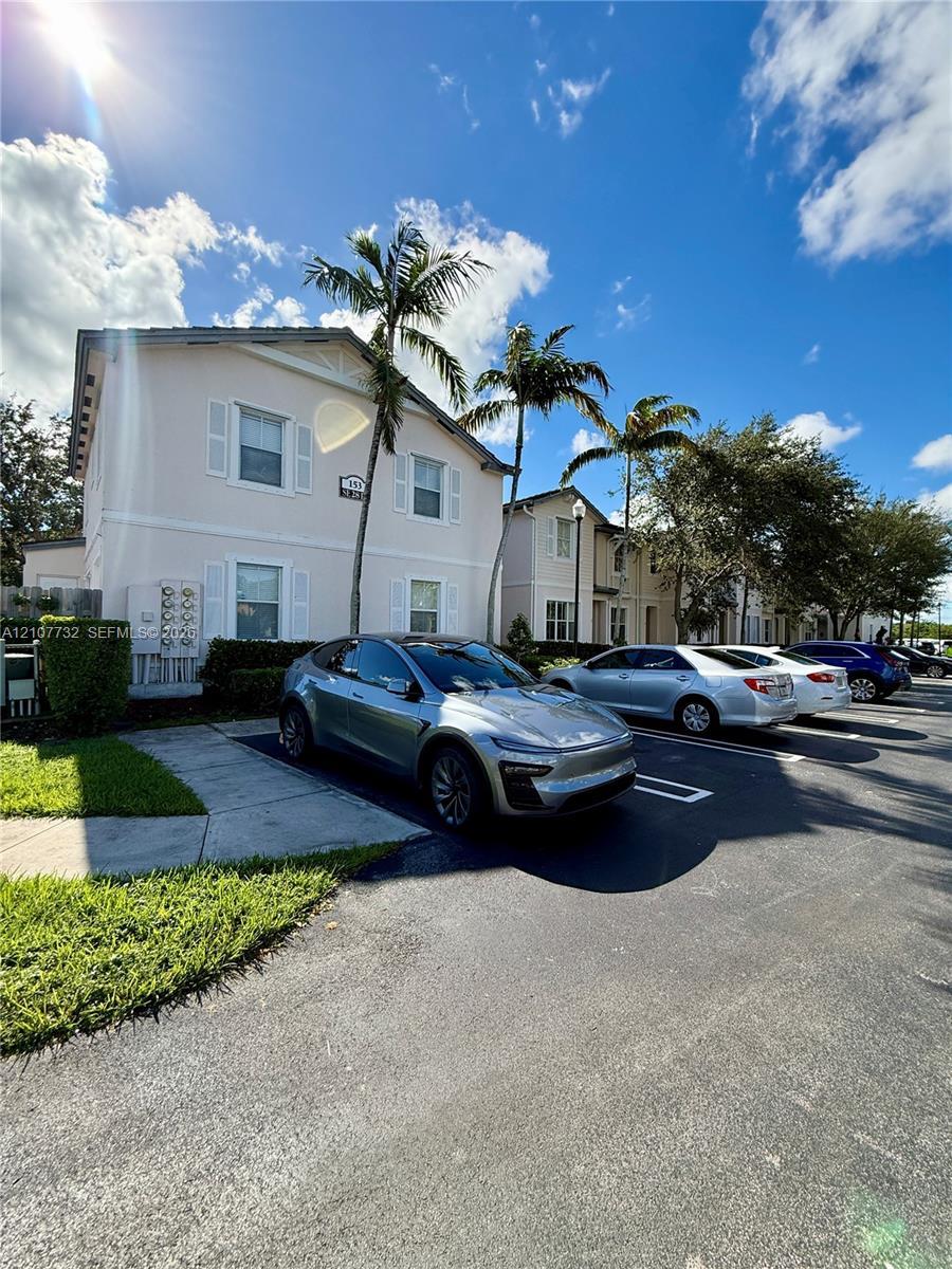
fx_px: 513
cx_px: 476
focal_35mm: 14
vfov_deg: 102.1
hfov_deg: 85.7
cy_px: 634
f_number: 2.2
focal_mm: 2.22
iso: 64
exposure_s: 1/1698
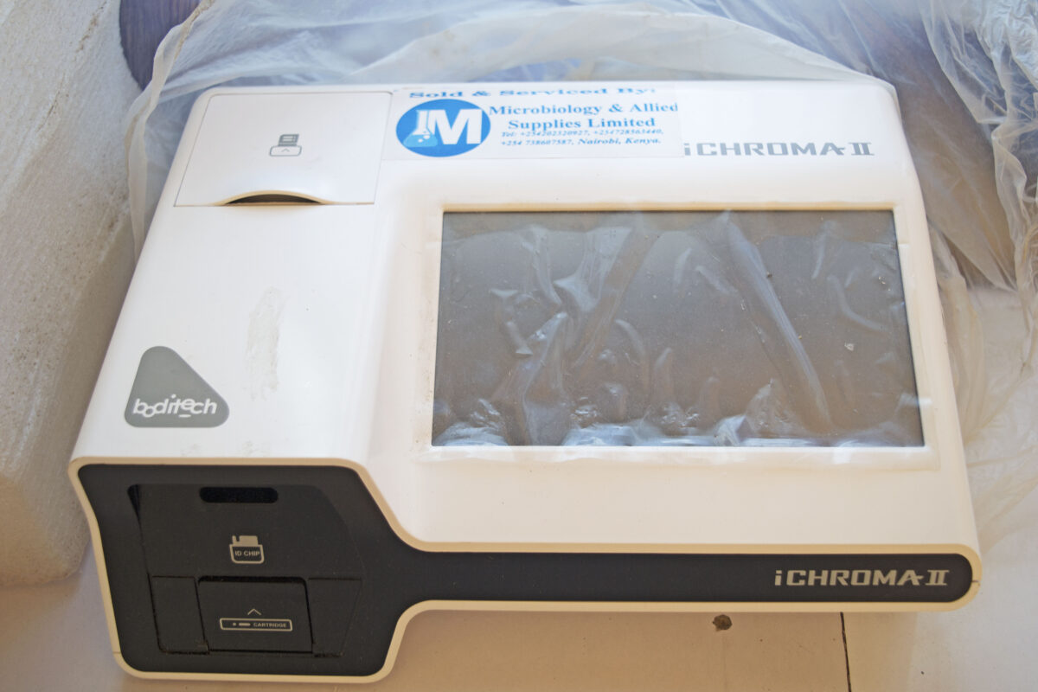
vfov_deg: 33.0
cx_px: 519
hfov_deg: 47.9
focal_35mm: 40
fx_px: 1168
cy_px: 346
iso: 100
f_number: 4
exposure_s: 1/10
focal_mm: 27
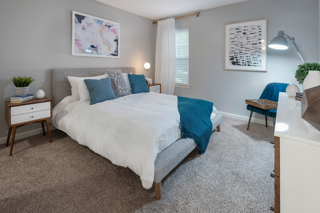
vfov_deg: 77.4
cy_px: 106
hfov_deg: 100.4
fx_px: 133
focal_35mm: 15
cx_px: 160
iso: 64
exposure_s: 1/4
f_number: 8
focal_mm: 15
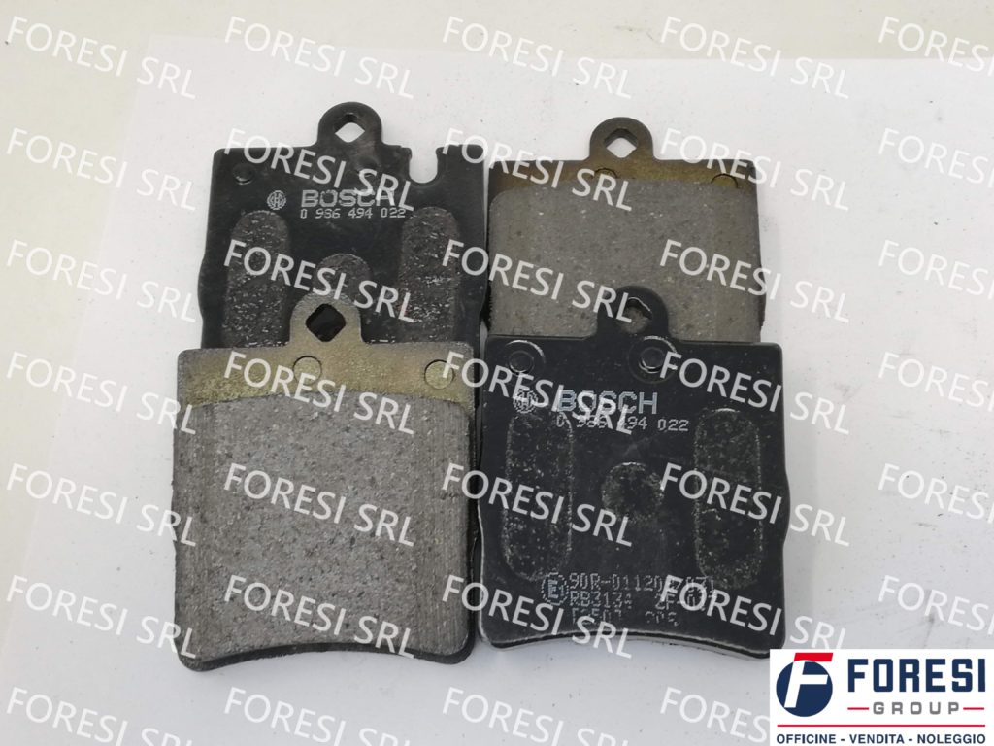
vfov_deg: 28.6
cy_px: 373
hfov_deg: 37.5
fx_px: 1464
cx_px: 497
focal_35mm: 51
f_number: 2.2
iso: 50
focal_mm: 3.81
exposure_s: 1/50
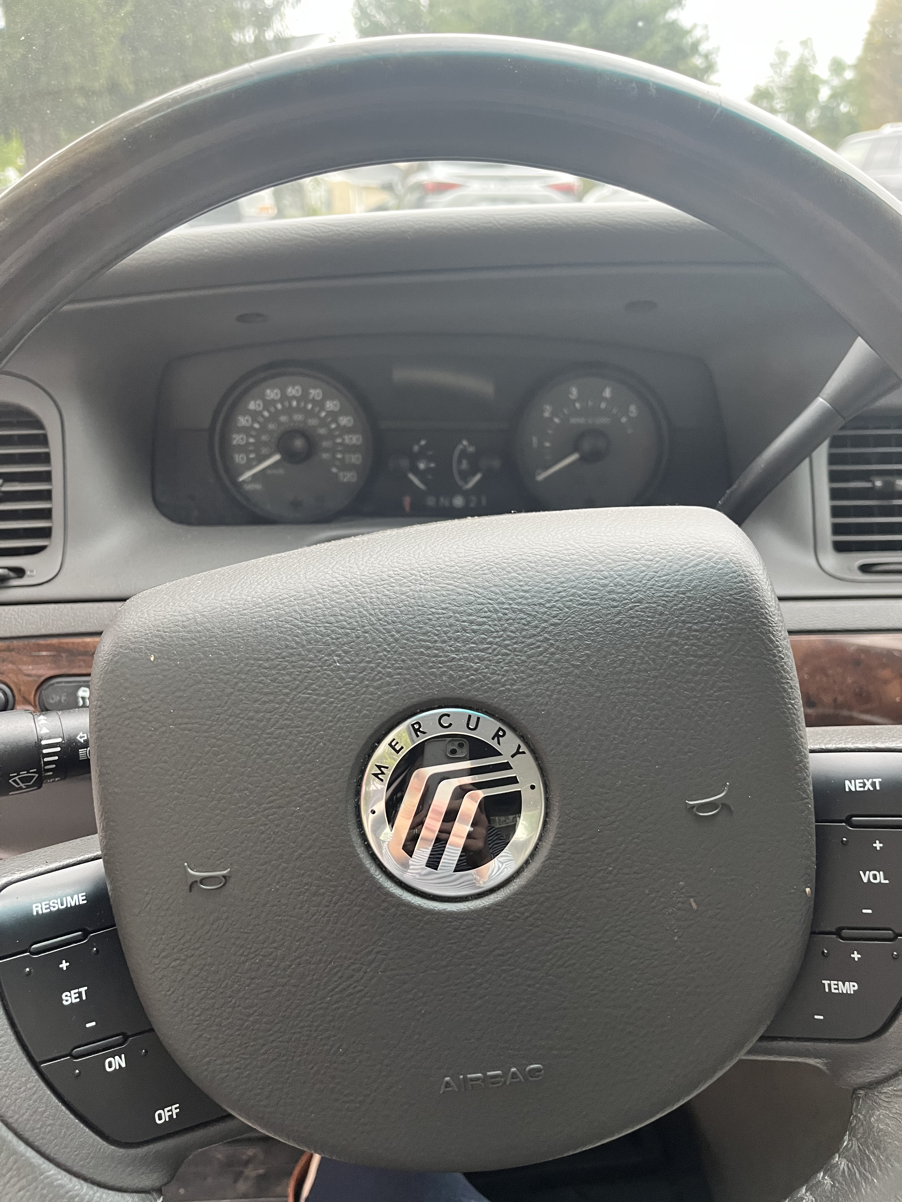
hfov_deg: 53.1
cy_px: 601
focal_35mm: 26
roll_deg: +2.1
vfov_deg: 67.3
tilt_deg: -23.2
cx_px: 451
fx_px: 903
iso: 200
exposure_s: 1/60
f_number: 1.6
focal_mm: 5.1
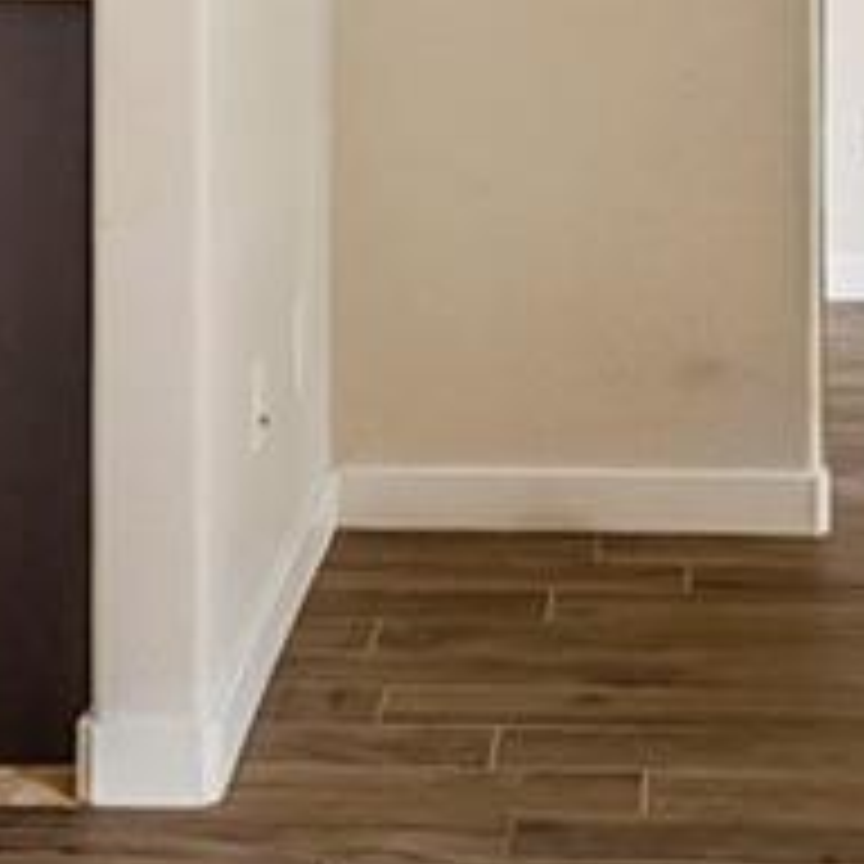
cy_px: -202
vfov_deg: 15.7
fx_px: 2993
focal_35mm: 106
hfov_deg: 16.3
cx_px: 670
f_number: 8
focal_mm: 15
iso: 400
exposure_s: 1/15
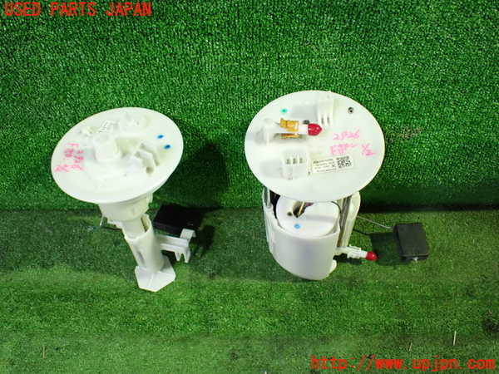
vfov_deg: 46.8
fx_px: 432
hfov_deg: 60.0
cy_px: 187
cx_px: 250
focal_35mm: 30
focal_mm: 5.4
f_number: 2.3
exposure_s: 1/60
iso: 800
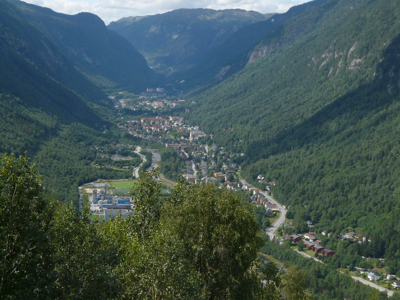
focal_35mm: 85
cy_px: 150
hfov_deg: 23.0
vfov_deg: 17.4
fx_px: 982
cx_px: 200
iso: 100
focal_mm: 14
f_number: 5.6
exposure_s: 1/400
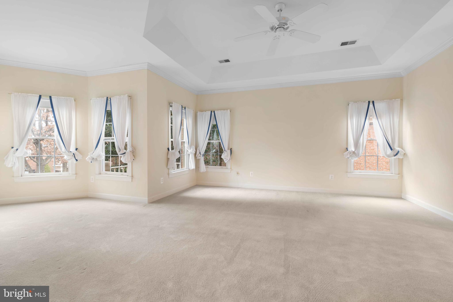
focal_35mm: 16
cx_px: 226
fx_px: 201
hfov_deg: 96.7
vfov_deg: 73.7
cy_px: 151
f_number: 8
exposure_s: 2.5
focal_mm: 16
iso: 160
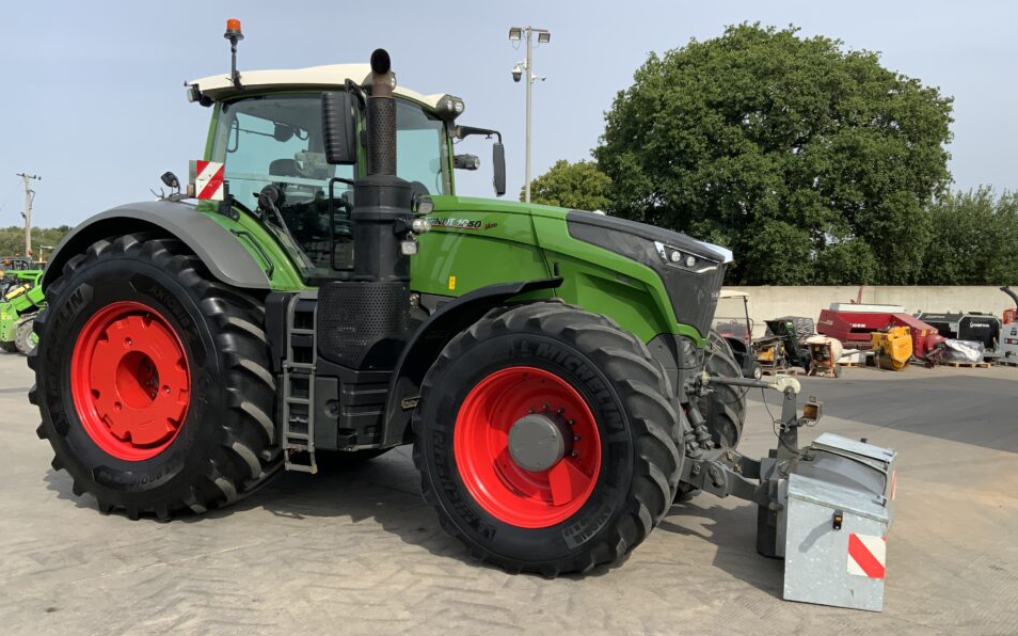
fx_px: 915
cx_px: 530
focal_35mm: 33
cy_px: 330
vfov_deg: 38.3
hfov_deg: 58.1
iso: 16
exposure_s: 1/1675
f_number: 1.8
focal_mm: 3
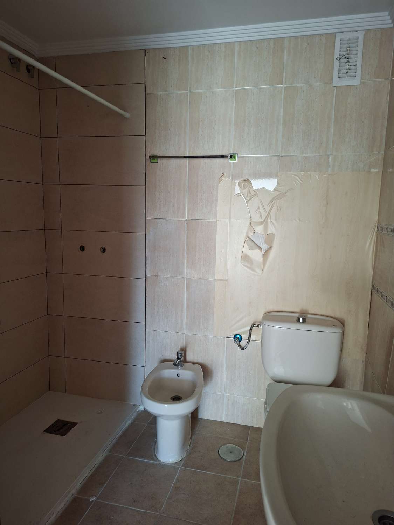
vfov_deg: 73.9
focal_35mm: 23
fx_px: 349
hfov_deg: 58.9
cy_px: 262
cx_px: 197
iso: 320
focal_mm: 5.54
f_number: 1.8
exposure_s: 1/33
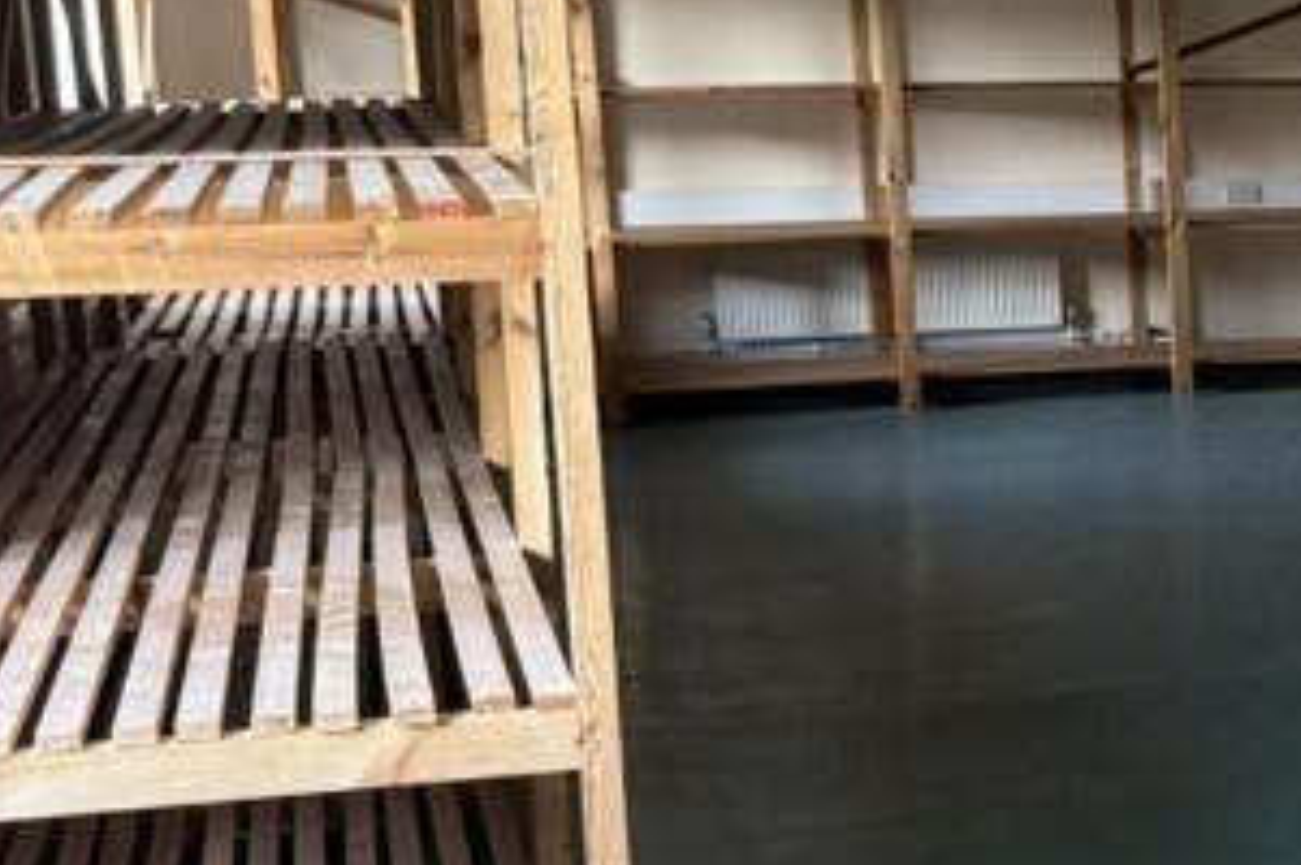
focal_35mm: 85
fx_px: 3068
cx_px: 1677
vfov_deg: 16.0
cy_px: 532
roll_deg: +1.6
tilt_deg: -8.8
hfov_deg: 21.7
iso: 200
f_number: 1.78
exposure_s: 1/82
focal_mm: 6.76
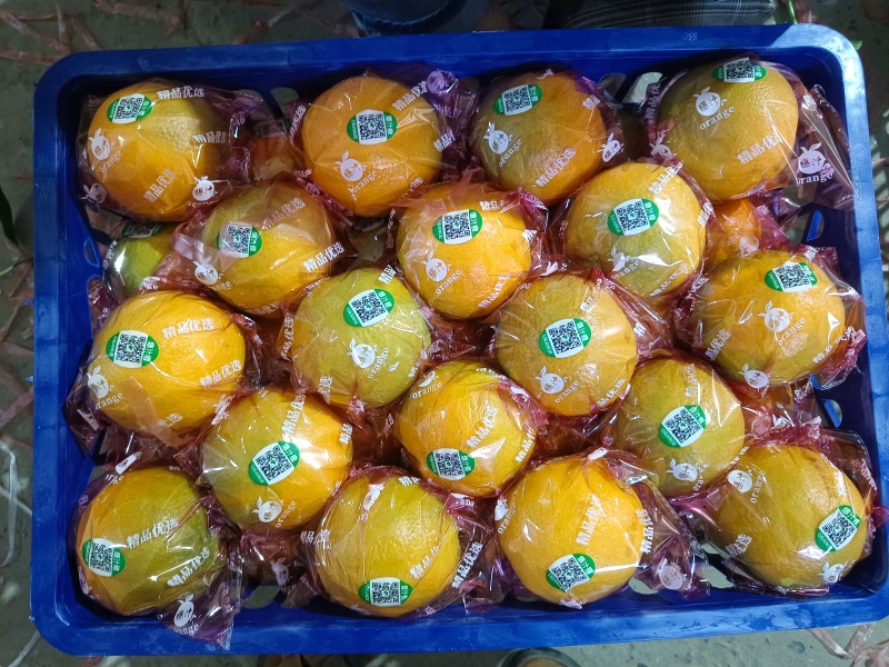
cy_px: 334
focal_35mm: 23
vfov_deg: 58.9
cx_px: 444
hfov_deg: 73.9
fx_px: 591
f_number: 1.88
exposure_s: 1/16.7
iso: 4106
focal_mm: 5.59
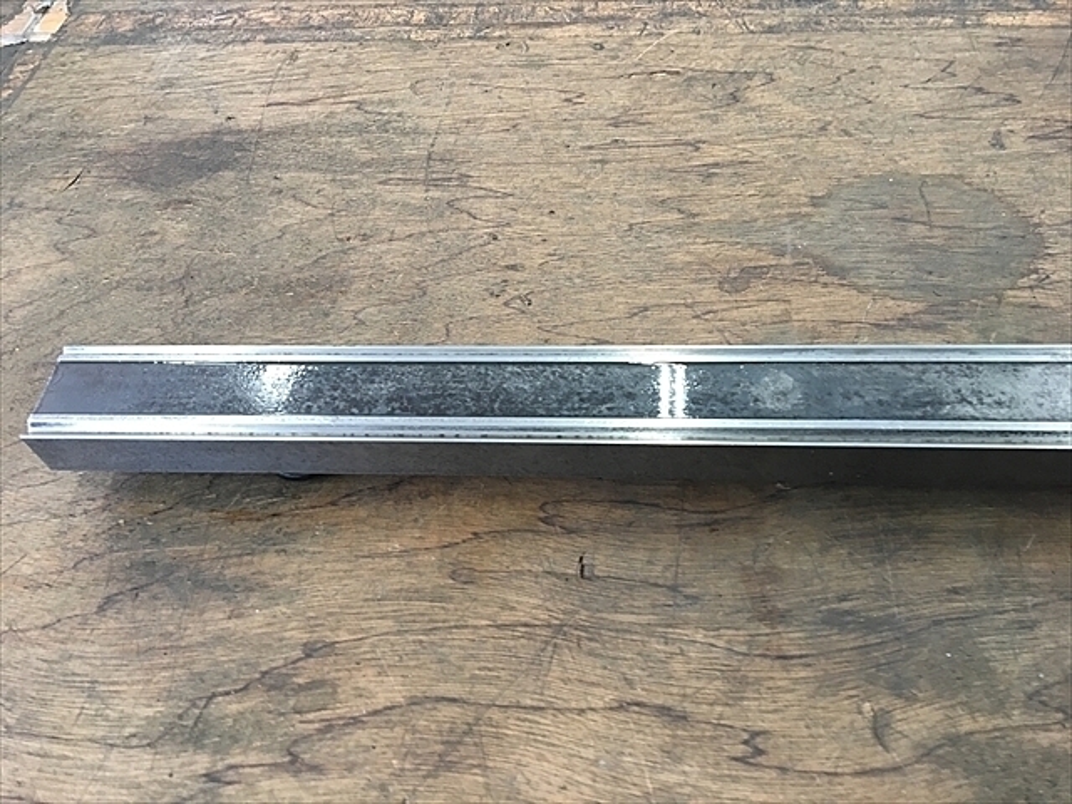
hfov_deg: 61.7
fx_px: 898
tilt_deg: -52.3
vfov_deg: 48.2
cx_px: 536
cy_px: 402
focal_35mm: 29
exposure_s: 1/30
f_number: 2.2
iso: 64
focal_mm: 4.15
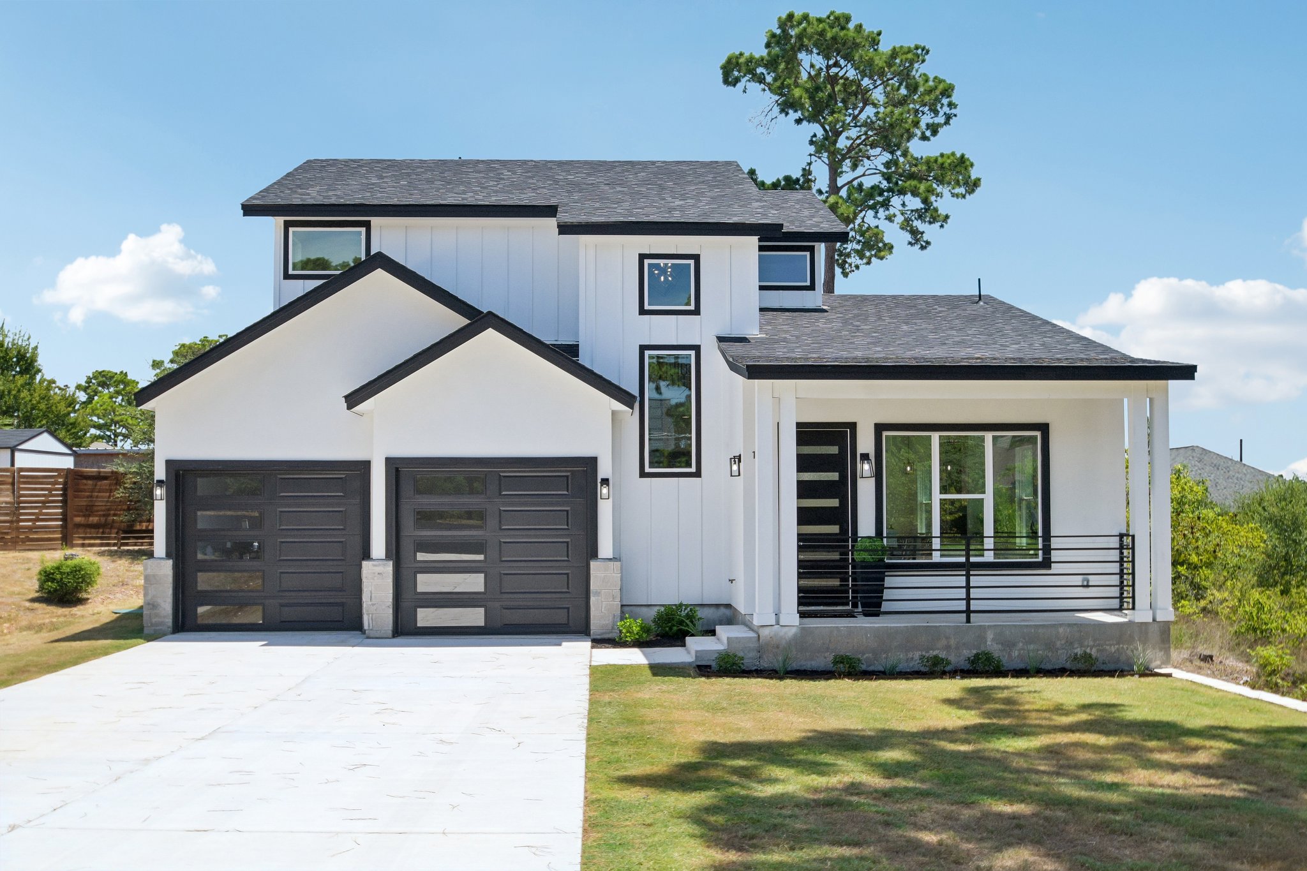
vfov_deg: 36.9
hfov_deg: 53.1
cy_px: 436
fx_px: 1307
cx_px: 654
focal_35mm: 36
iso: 400
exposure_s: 1/800
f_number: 8
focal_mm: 24
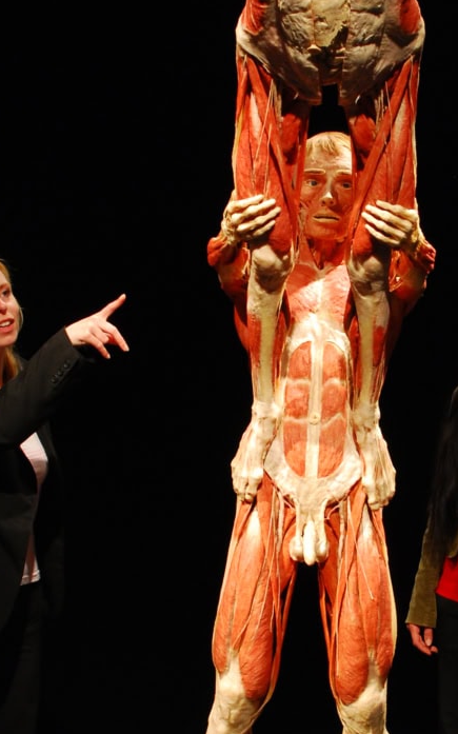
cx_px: 361
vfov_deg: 19.3
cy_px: 400
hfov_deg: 12.1
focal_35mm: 108
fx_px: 2159
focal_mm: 32
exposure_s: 1/8
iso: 250
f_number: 8
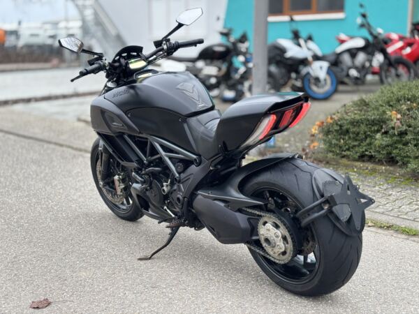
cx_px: 210
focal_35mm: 52
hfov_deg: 36.8
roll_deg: -0.2
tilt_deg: -10.9
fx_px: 629
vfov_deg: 28.0
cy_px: 157
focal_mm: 5.96
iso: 100
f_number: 1.6
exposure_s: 1/33
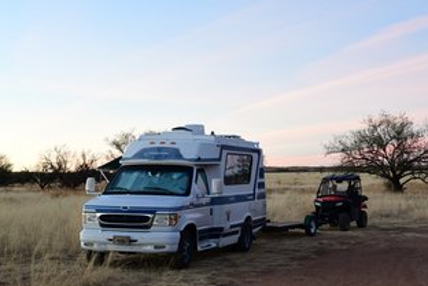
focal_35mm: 60
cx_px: 229
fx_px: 709
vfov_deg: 22.7
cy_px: 181
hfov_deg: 33.6
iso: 800
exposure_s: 1/40
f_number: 5.6
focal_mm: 31
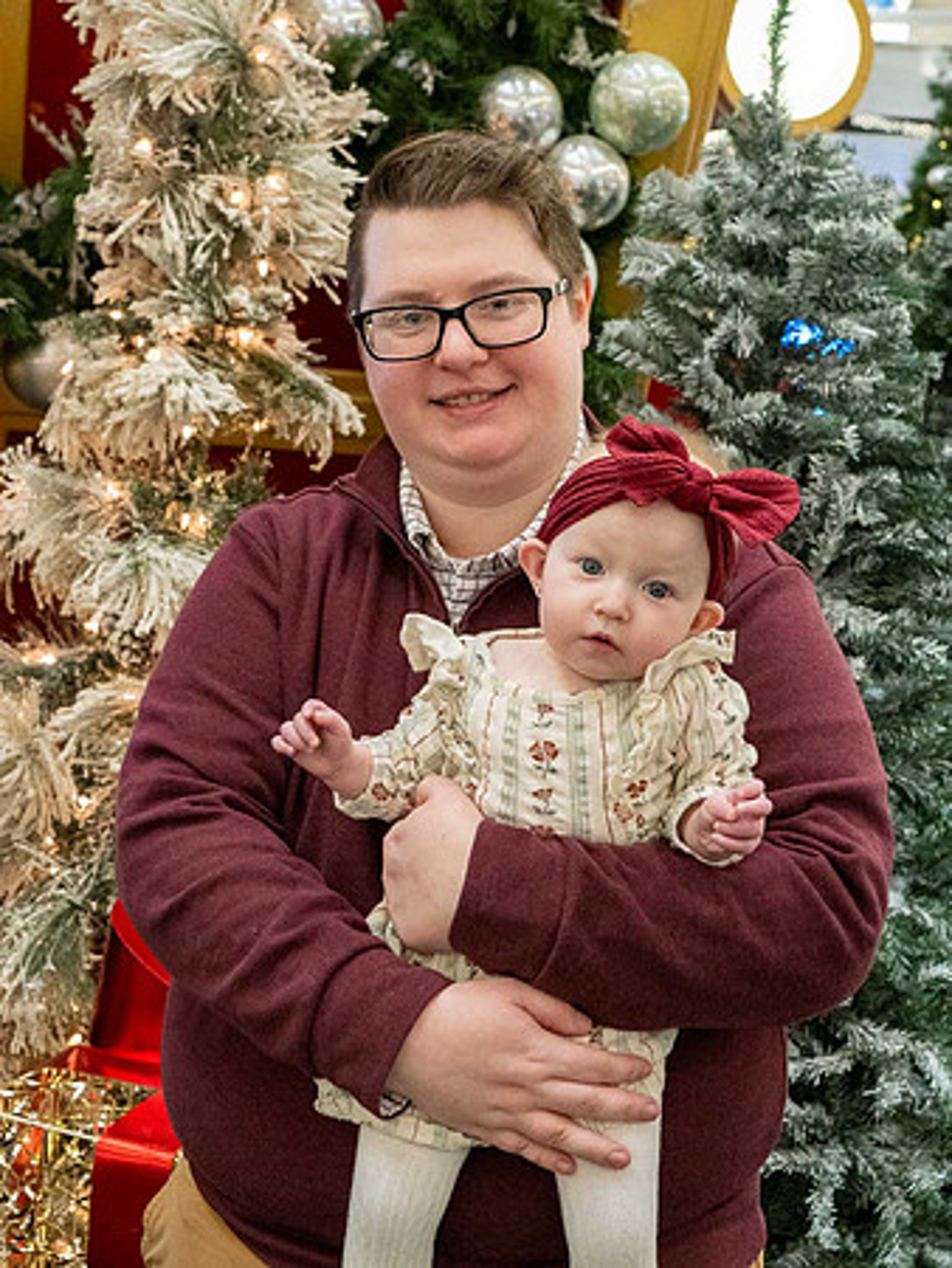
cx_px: 476
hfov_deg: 27.1
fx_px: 1978
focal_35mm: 54
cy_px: 634
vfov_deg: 35.5
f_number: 5
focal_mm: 27
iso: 6400
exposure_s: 1/125
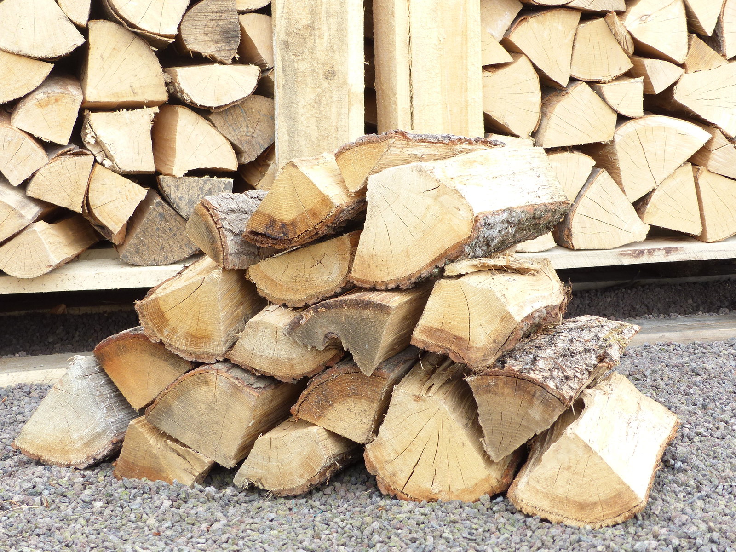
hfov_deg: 26.0
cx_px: 368
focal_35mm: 75
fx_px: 1595
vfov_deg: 19.6
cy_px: 276
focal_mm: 13.5
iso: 100
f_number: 3.5
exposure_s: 1/125
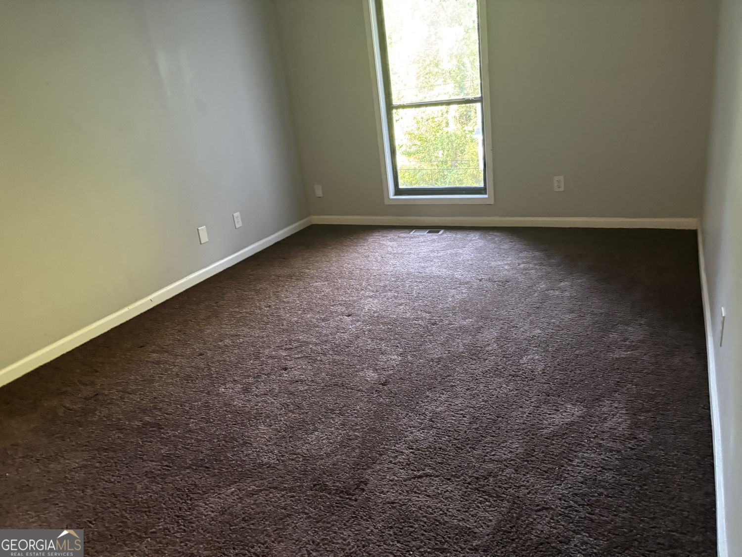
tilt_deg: -20.5
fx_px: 557
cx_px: 371
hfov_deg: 67.3
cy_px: 278
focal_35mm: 26
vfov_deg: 53.1
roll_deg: +5.8
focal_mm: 5.96
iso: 640
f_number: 1.6
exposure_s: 1/40
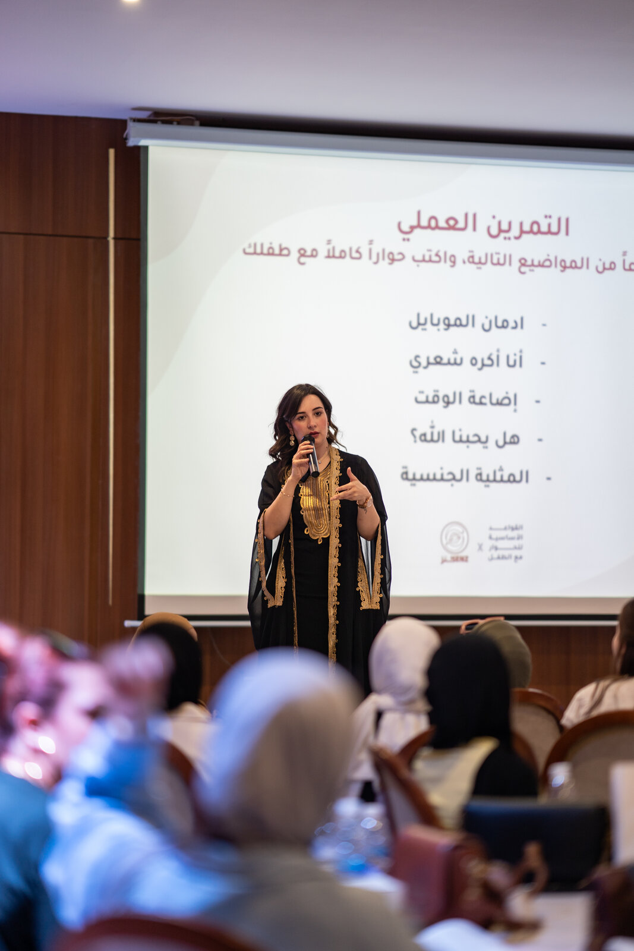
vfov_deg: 23.9
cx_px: 317
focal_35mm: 85
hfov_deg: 16.1
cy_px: 476
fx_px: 2245
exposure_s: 1/100
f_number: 1.4
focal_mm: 85
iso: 500
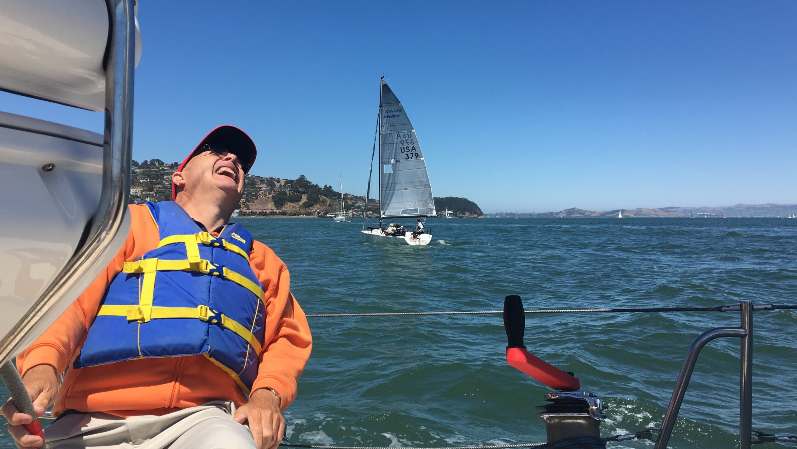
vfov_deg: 36.7
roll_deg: +0.9
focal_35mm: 32
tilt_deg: -2.0
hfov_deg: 61.0
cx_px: 398
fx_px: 676
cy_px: 219
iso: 25
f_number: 2.2
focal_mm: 4.15
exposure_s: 1/1972
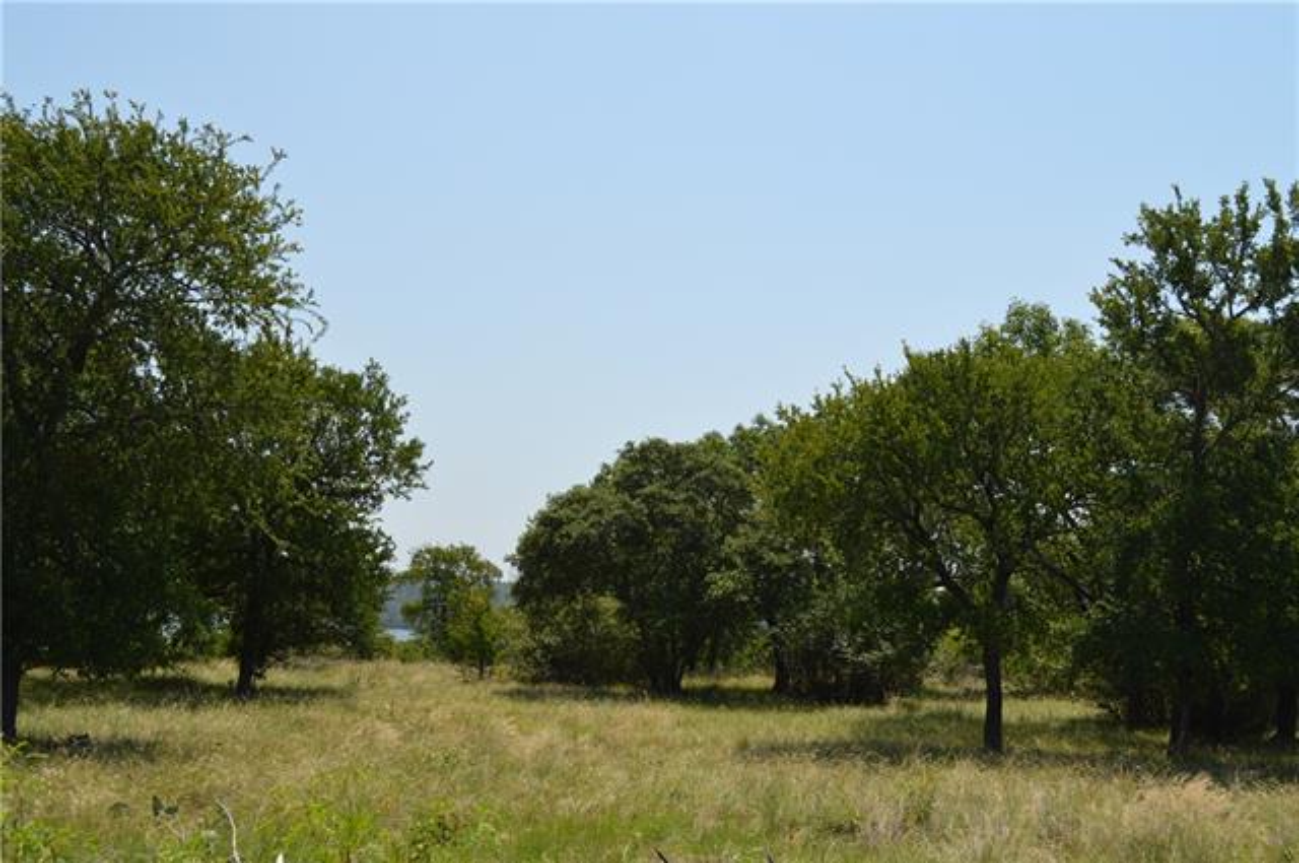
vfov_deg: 36.8
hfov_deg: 53.2
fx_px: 1297
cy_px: 432
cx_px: 650
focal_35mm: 36
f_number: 8
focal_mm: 24
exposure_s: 1/250
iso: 100
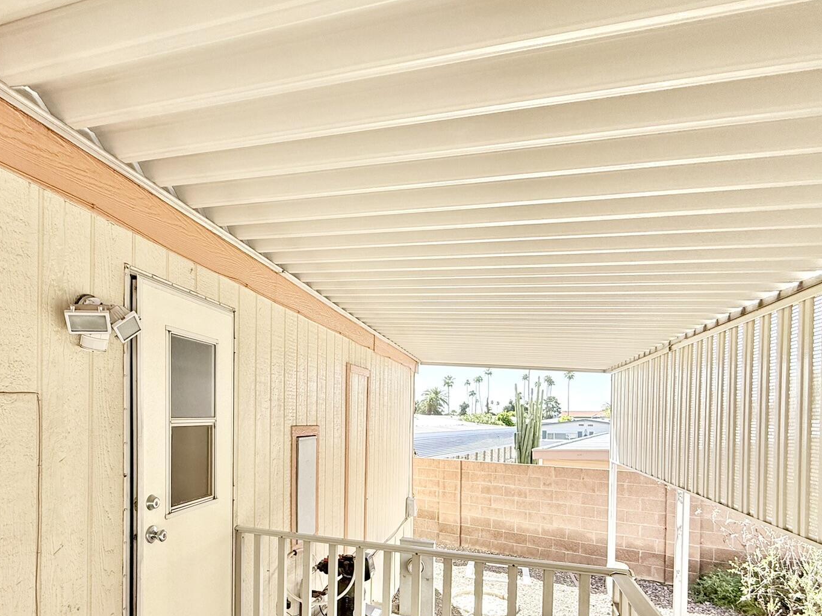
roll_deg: -1.0
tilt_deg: +0.1
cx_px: 311
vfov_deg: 61.6
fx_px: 499
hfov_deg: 77.7
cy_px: 420
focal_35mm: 21
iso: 64
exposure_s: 1/579
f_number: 2.2
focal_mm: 2.22
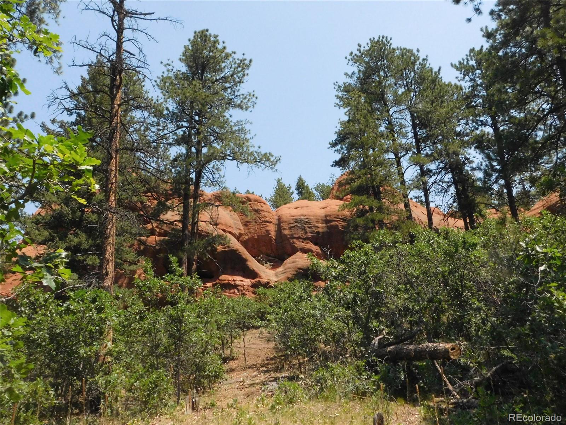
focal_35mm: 30
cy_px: 212
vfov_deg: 46.8
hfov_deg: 60.0
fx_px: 491
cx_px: 283
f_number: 6.4
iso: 800
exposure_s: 1/1500
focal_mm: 5.3
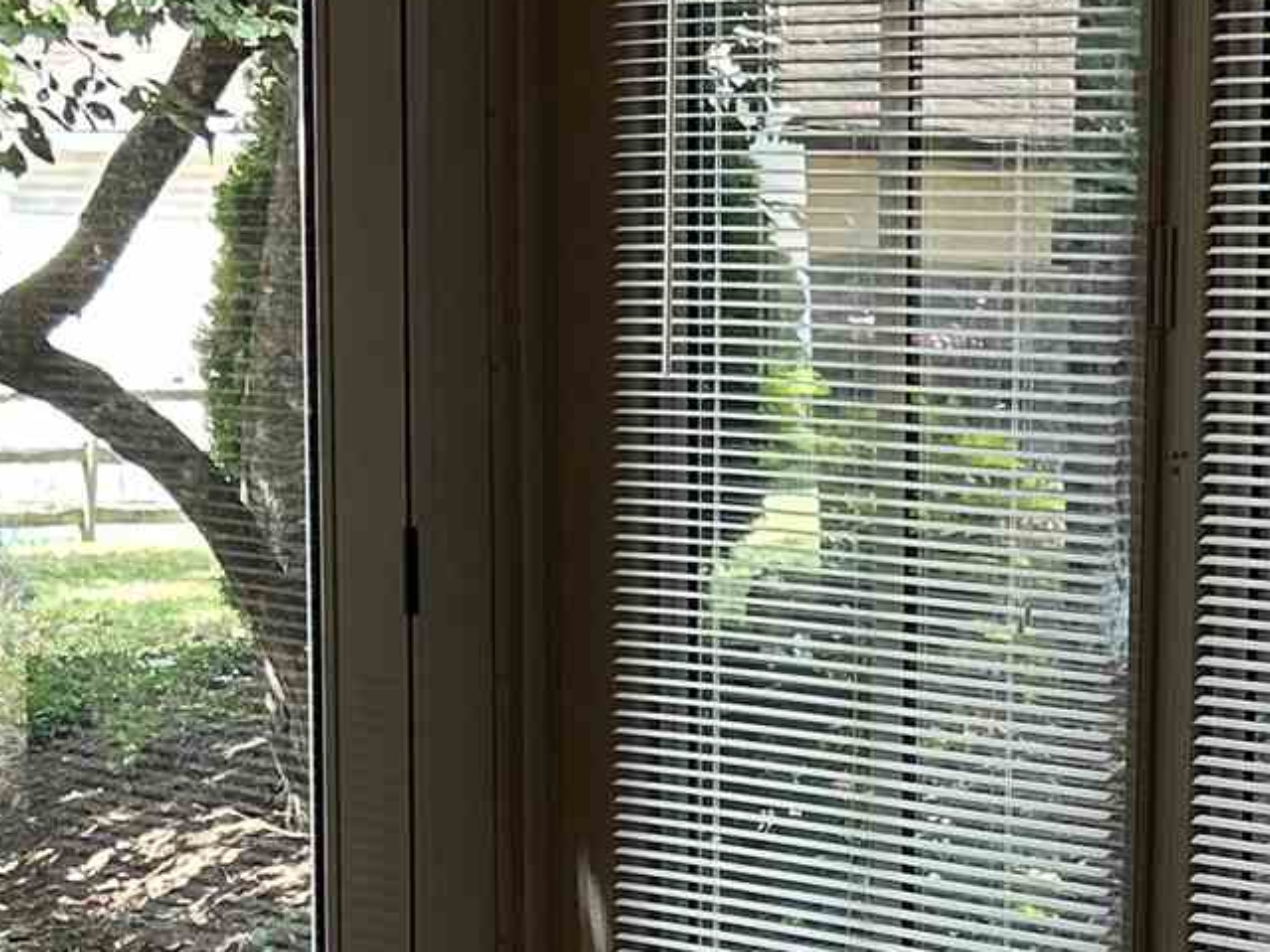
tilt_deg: -9.7
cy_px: 1087
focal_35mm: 125
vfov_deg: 11.7
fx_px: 4585
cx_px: 1131
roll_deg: -0.4
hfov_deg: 15.6
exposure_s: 1/120
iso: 64
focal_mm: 5.7
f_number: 1.5
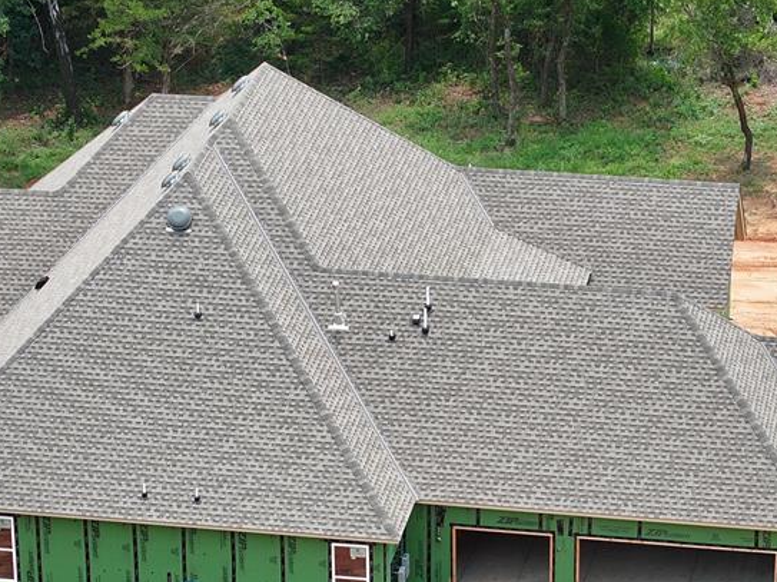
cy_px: 495
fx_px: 2962
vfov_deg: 11.2
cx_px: 488
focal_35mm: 132
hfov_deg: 14.9
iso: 100
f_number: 2.8
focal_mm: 19.35
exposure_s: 1/500
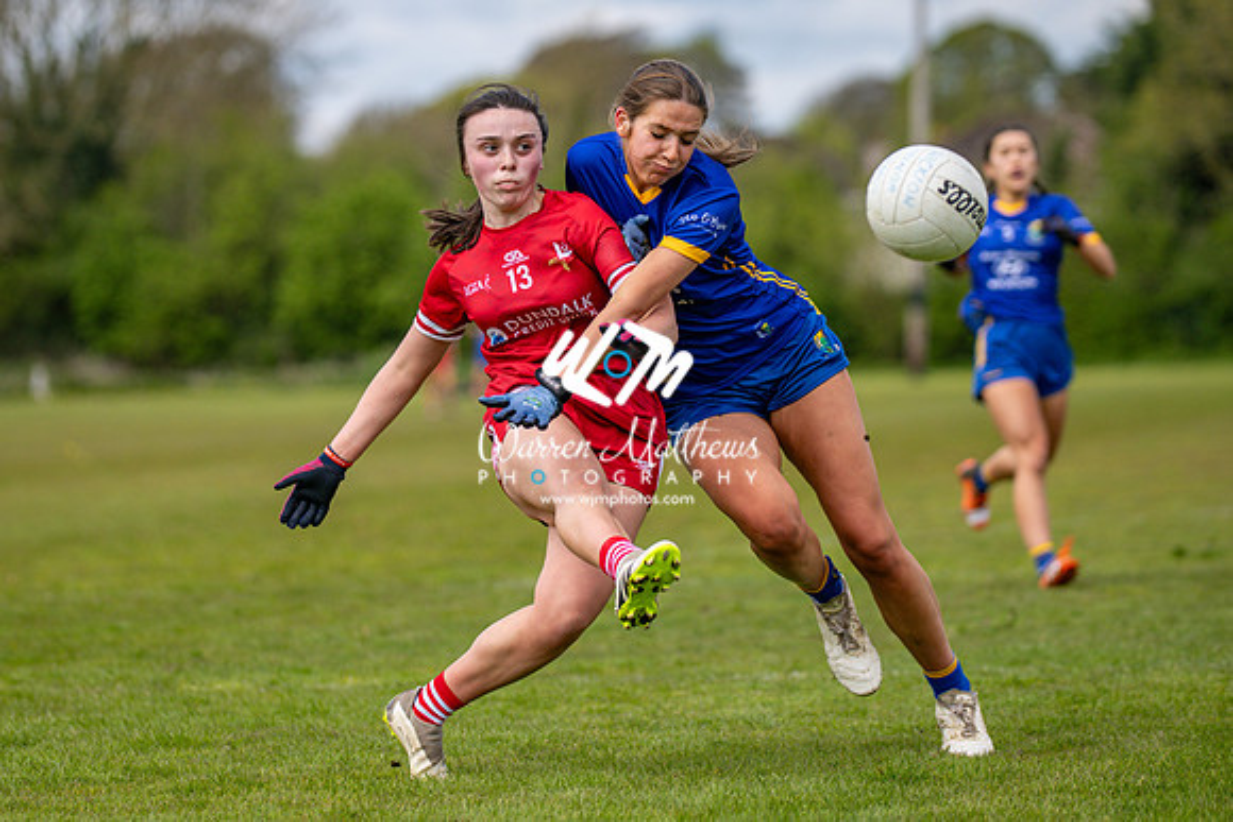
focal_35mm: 195
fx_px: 6681
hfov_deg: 10.5
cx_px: 482
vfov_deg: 7.0
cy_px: 332
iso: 320
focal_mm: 160
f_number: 2.8
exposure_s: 1/4000
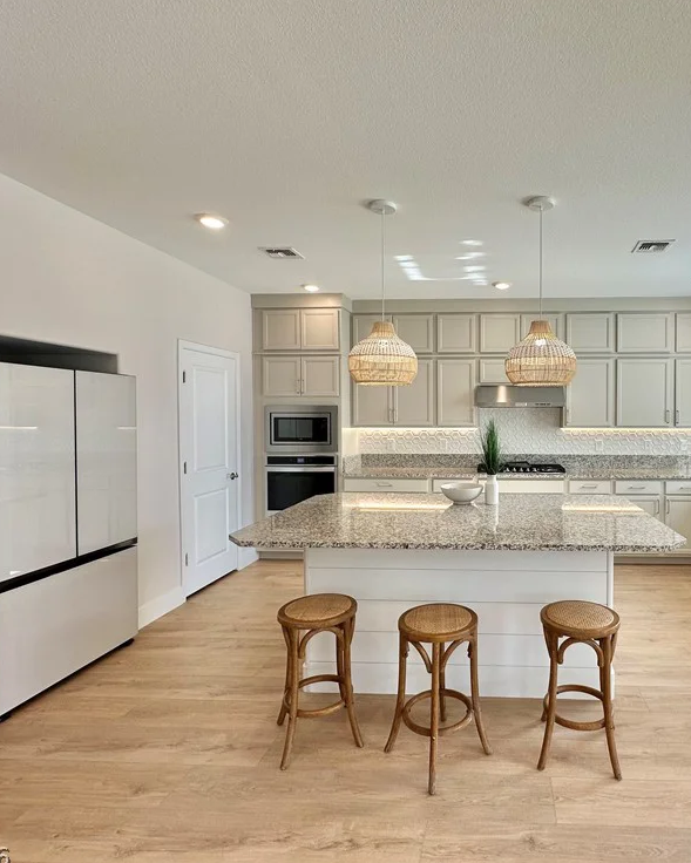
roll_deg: -0.4
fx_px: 486
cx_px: 482
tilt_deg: -1.3
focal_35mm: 19
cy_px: 426
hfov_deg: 68.1
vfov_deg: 83.3
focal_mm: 2.22
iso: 64
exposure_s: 1/120
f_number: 2.2
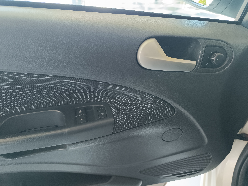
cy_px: 93
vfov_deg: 78.1
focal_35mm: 16
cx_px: 124
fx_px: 115
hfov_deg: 94.5
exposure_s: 1/120
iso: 986
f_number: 1.65
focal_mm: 6.14
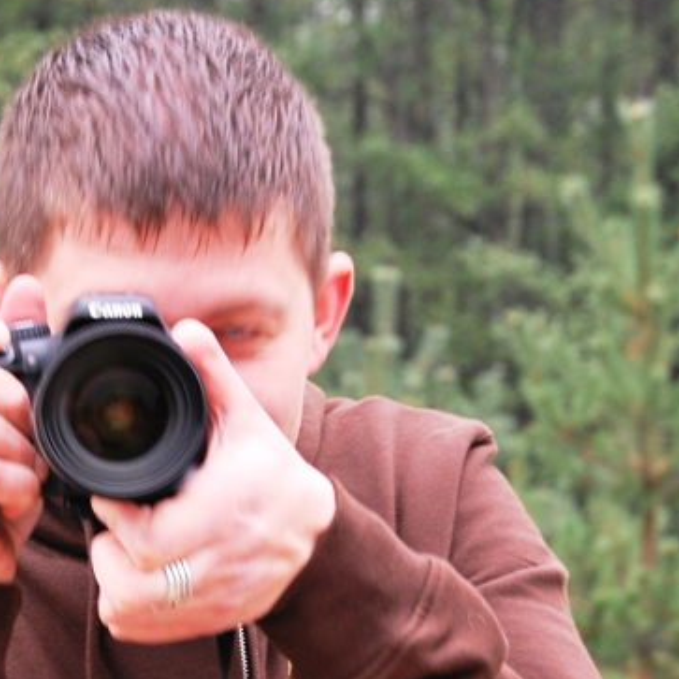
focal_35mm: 187
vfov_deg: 9.3
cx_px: 183
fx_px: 4150
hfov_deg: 9.3
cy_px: 583
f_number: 8
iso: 320
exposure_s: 1/30
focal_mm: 52
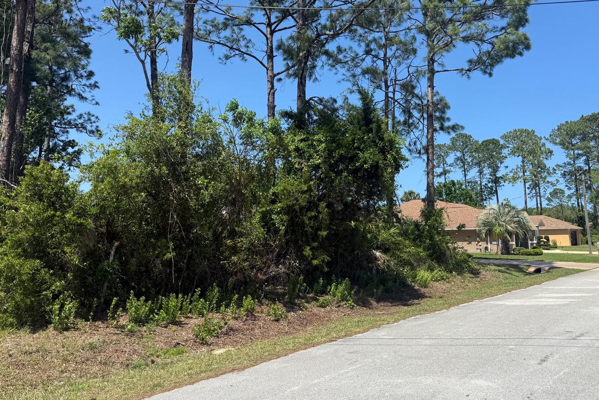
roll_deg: +1.4
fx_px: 499
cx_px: 311
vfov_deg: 43.4
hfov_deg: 61.9
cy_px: 157
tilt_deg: +9.7
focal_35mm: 30
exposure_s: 1/3584
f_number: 1.78
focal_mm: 6.76
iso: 80
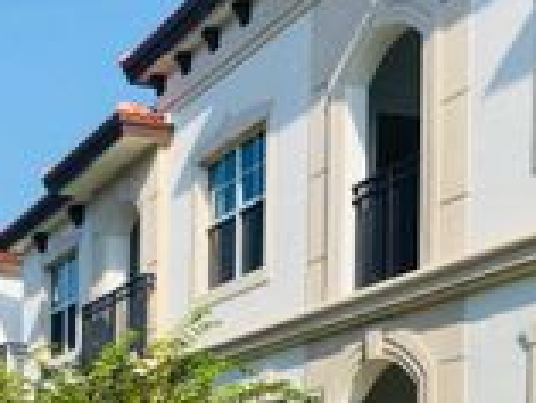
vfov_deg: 15.8
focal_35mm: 89
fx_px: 1379
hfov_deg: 21.9
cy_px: 517
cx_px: 191
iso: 20
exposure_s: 1/2088
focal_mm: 3.99
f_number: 1.8
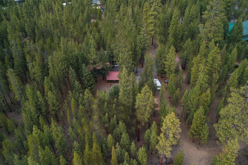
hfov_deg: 65.5
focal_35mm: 28
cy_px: 82
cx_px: 124
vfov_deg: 46.4
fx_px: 193
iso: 400
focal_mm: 10.26
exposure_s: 1/200
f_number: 5
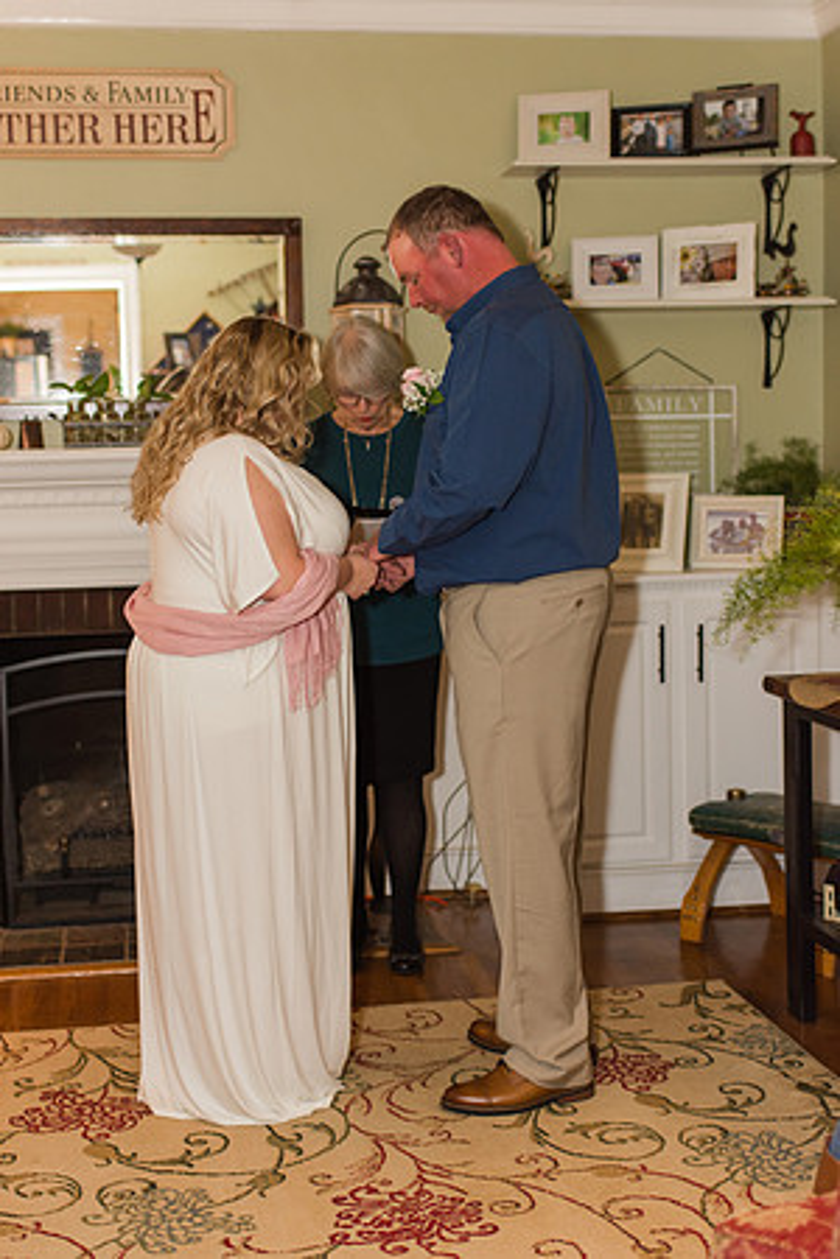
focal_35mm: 52
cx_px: 420
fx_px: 1837
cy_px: 630
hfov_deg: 25.8
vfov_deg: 37.9
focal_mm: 35
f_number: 1.8
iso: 400
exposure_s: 1/160
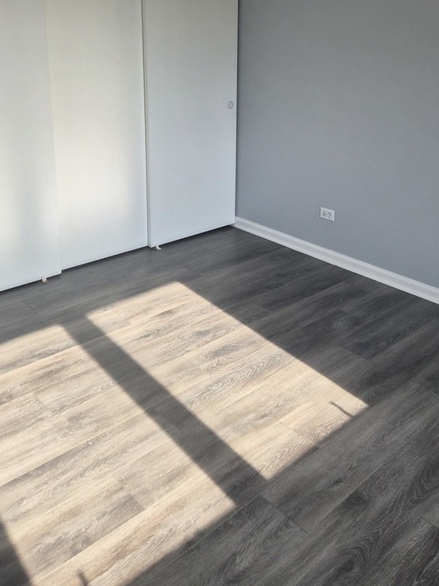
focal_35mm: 34
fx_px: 575
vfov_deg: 52.4
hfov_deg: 41.6
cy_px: 172
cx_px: 259
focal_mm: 5.4
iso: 40
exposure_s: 1/180
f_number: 1.8
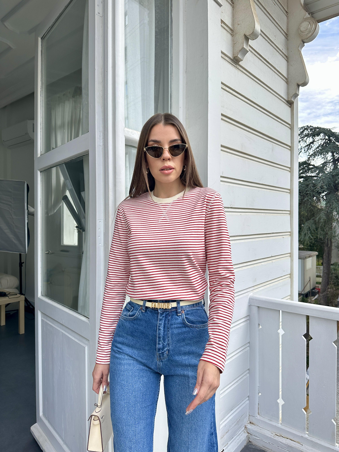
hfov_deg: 56.8
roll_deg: -1.0
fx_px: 313
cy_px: 226
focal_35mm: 24
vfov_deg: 71.6
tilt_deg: +0.9
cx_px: 170
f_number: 1.78
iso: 80
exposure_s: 1/864
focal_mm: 6.86
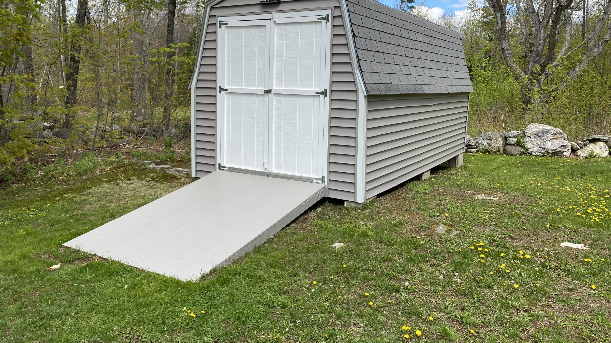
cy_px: 120
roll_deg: -1.2
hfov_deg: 66.1
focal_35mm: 29
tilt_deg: -4.7
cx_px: 311
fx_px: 470
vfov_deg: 39.8
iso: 32
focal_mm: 4.25
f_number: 1.8
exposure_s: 1/1565
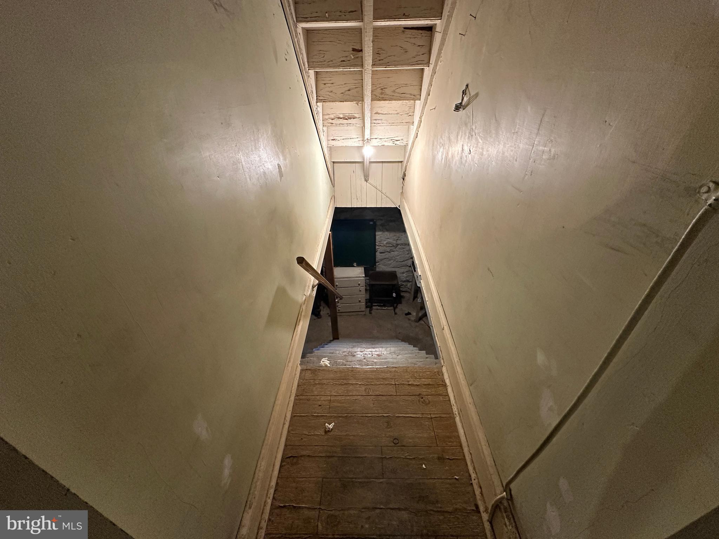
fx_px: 291
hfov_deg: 102.1
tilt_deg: -32.5
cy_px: 270
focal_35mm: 14
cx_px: 360
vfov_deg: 85.7
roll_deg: +1.5
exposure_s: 1/60
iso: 500
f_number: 2.2
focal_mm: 2.22
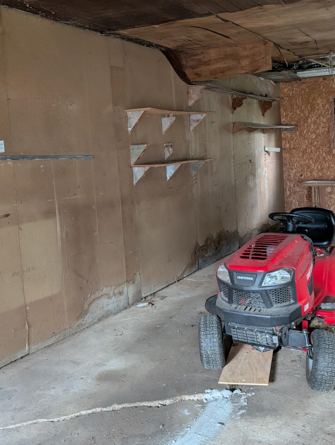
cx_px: 185
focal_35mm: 34
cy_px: 190
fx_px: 438
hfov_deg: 41.8
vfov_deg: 53.7
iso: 219
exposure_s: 1/214
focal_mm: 6.9
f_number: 1.68
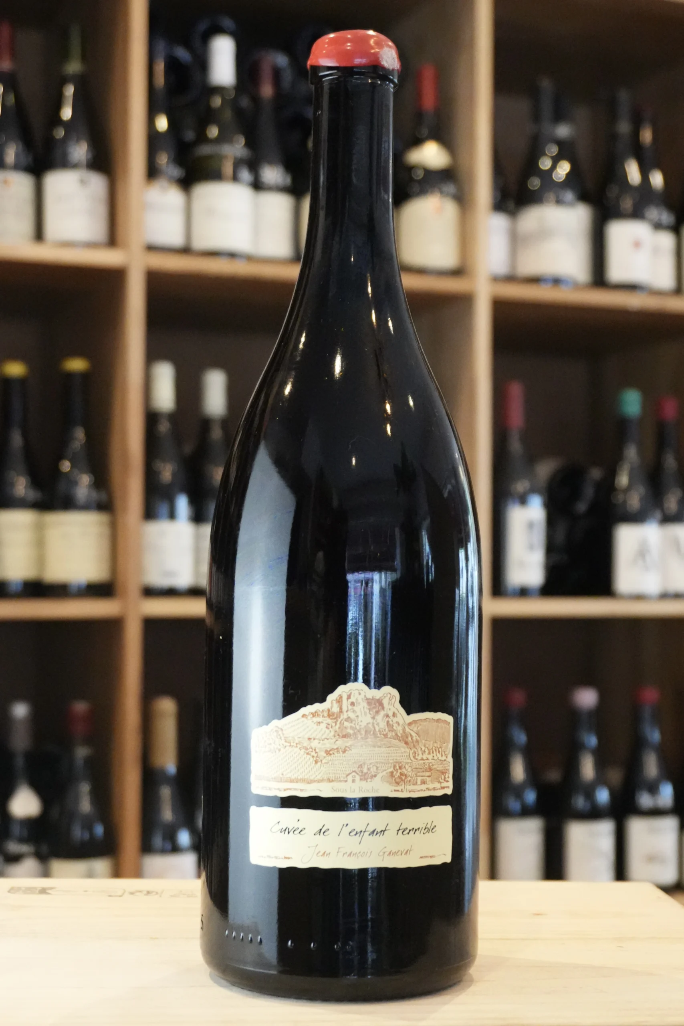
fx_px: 1325
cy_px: 513
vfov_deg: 42.3
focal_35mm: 46
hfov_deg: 28.9
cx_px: 342
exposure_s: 1/125
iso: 6400
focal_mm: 31
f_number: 5
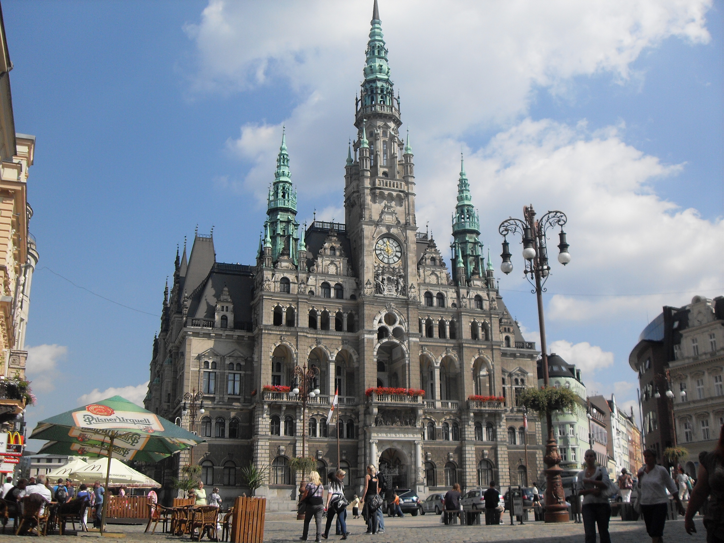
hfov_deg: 50.1
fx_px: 774
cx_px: 362
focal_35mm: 37
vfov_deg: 38.7
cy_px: 272
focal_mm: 6.3
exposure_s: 1/250
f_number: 8.9
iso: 80
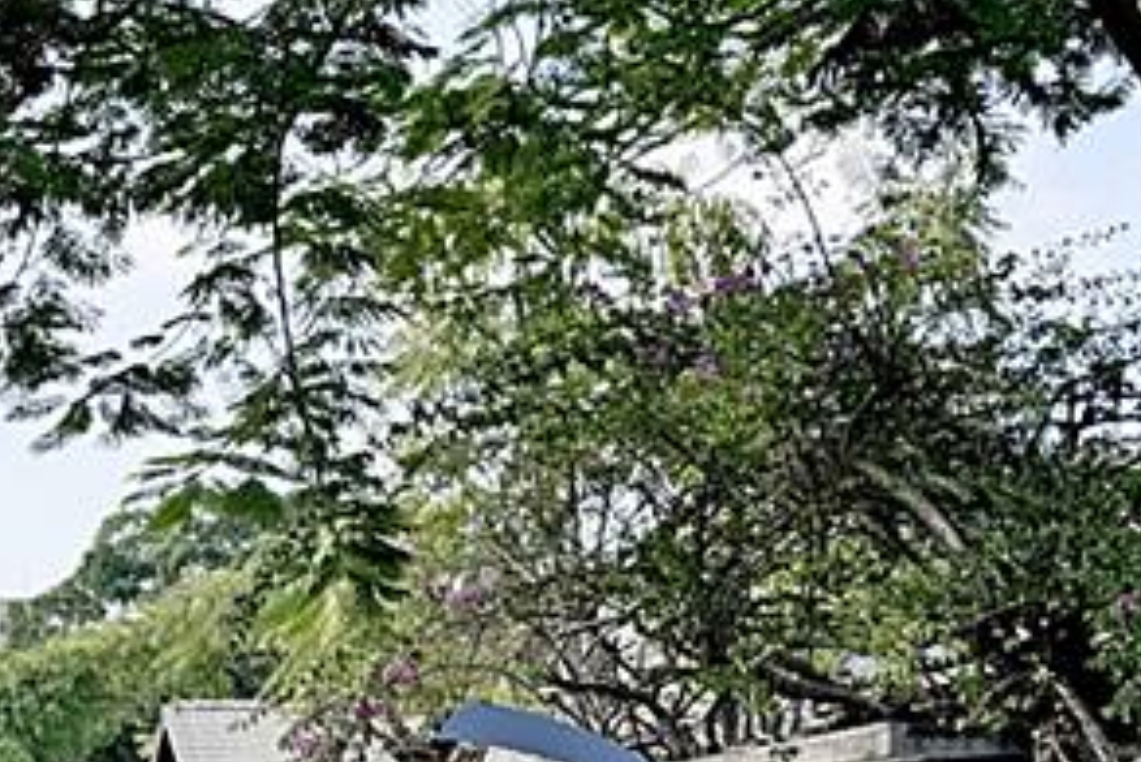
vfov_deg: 17.0
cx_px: -12
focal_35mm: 77
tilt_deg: +1.1
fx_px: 2442
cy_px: 909
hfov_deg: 25.0
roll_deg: +0.6
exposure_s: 1/980
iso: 80
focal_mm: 6.76
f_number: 1.78
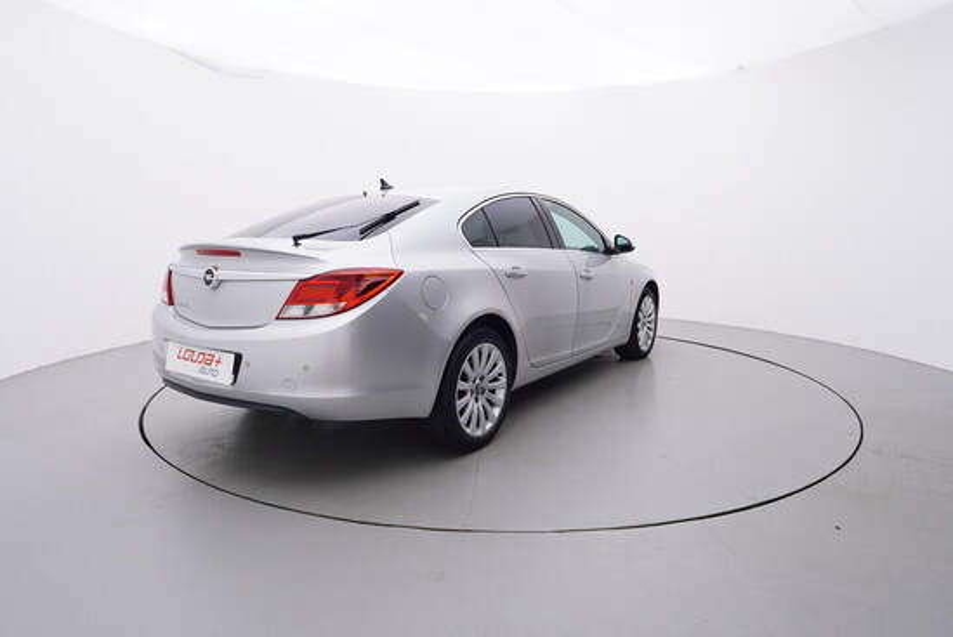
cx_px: 476
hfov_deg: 77.3
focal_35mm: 22
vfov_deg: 56.2
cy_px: 318
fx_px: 596
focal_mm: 15
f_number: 5
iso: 200
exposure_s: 1/80
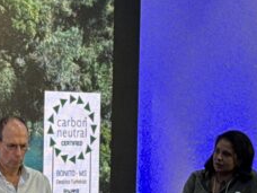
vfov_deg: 6.9
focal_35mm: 216
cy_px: 190
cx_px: 61
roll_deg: -0.8
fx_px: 1604
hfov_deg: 9.1
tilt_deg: -2.4
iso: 125
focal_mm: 6.76
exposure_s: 1/60
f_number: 1.78
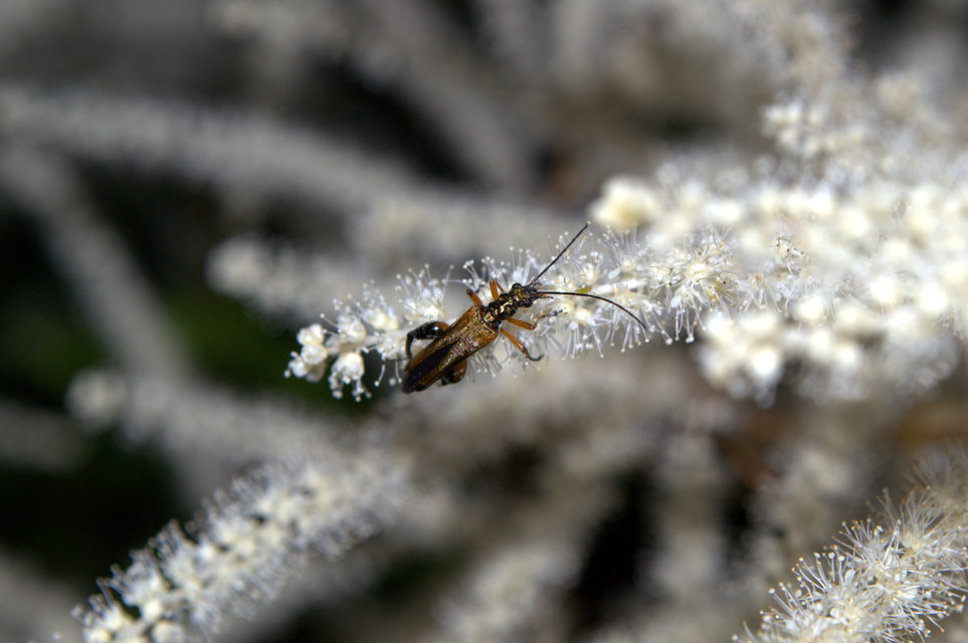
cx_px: 484
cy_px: 322
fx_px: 2216
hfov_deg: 24.6
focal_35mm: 82
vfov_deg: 16.5
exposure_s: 1/60
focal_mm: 55
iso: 100
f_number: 8
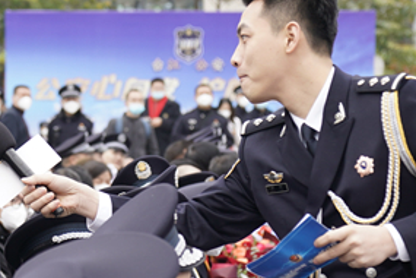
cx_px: 7
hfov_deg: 12.4
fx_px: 1895
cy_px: 214
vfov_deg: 8.4
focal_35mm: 164
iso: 200
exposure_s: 1/250
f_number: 2.8
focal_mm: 52
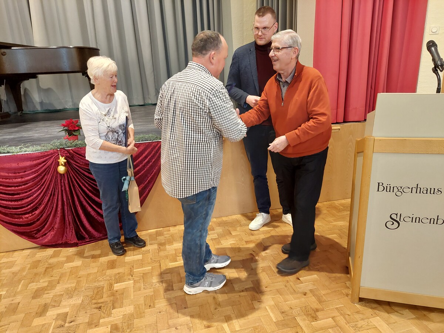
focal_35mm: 25
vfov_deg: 54.9
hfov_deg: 69.4
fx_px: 321
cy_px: 166
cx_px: 222
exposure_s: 1/50
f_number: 1.8
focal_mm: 5.23
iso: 500
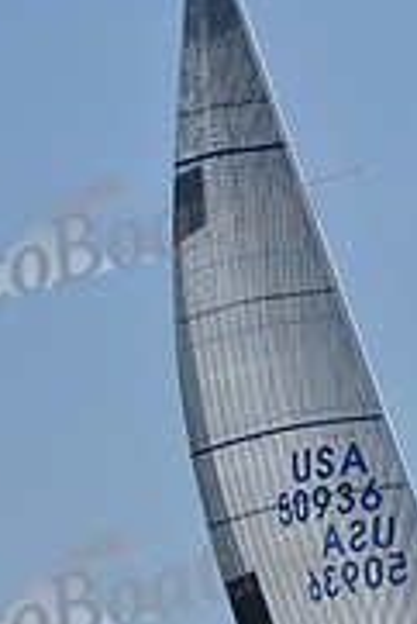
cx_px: 498
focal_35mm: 295
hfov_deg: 4.7
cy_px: 386
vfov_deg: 7.0
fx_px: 5115
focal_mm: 92
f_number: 5
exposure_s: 1/1000
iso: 250
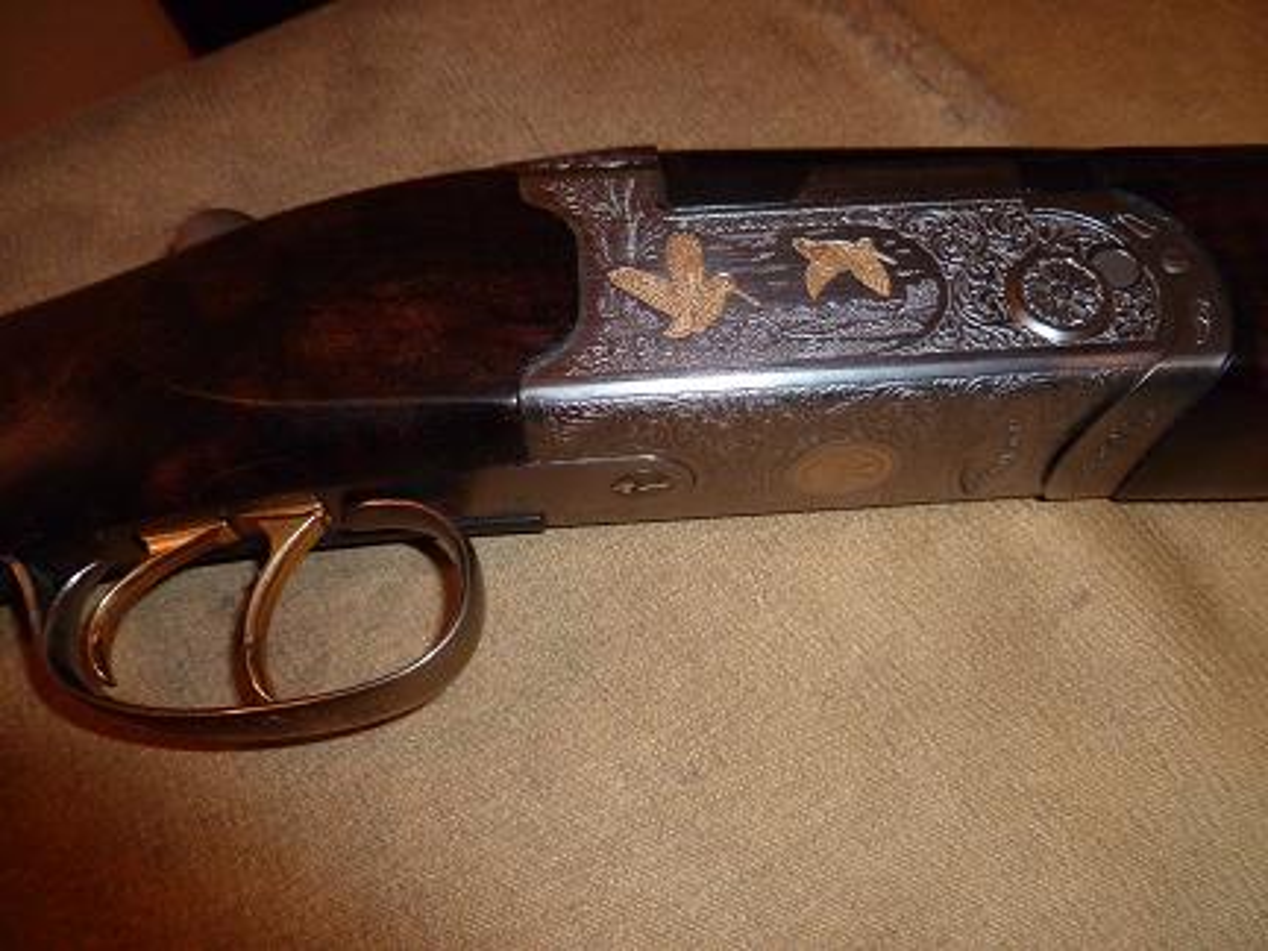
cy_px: 476
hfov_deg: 63.4
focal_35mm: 28
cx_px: 634
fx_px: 1026
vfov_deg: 49.7
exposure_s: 1/30
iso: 320
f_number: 3.3
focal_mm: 5
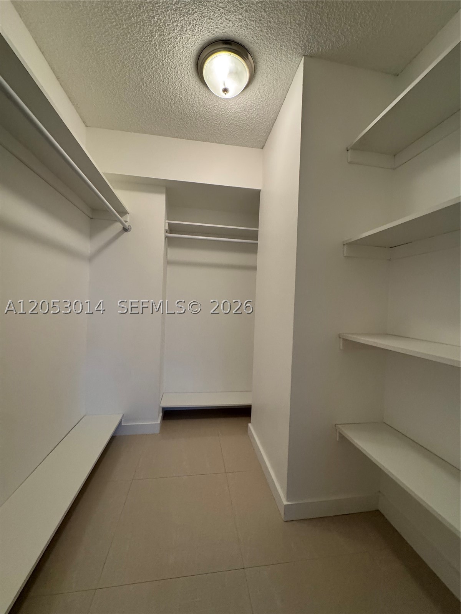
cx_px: 230
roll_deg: -1.7
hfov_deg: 85.7
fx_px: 249
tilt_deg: -1.0
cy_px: 307
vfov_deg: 102.1
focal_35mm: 14
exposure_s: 1/120
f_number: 2.2
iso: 320
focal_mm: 2.22
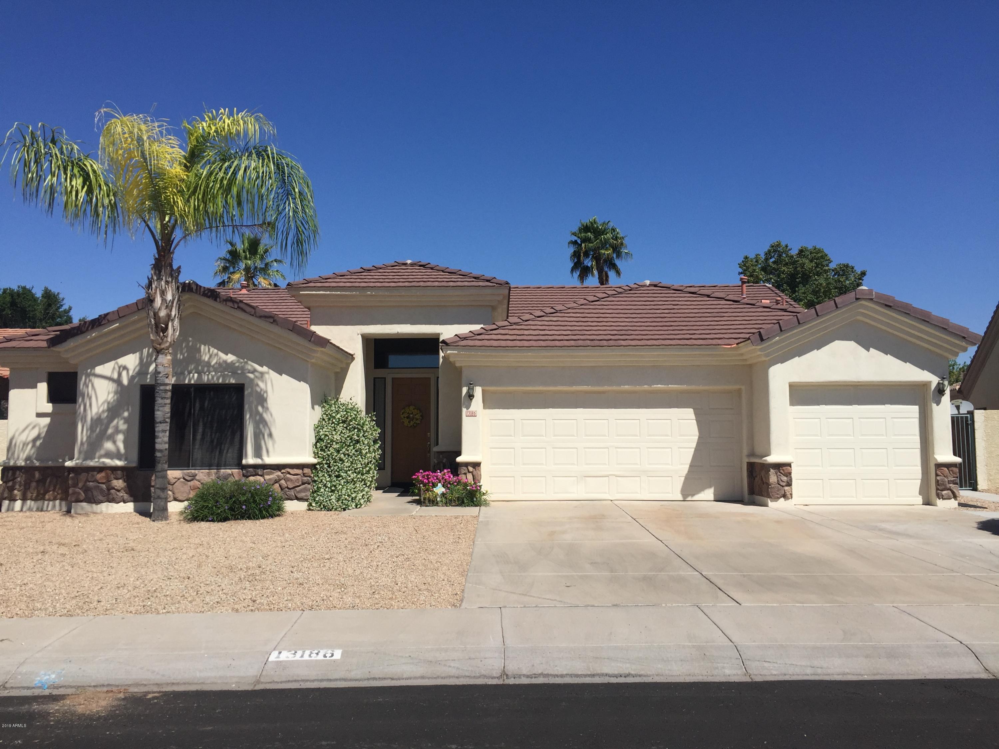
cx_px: 500
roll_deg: -0.1
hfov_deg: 61.7
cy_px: 374
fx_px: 837
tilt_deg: +3.4
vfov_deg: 48.2
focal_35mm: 29
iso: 32
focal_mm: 4.15
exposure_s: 1/3597
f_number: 2.2
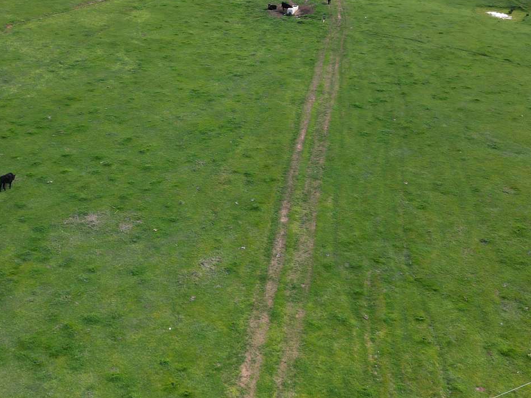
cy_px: 121
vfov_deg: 29.4
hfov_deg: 38.8
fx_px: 752
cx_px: 232
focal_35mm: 49
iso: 100
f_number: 1.7
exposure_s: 1/500
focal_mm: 6.72
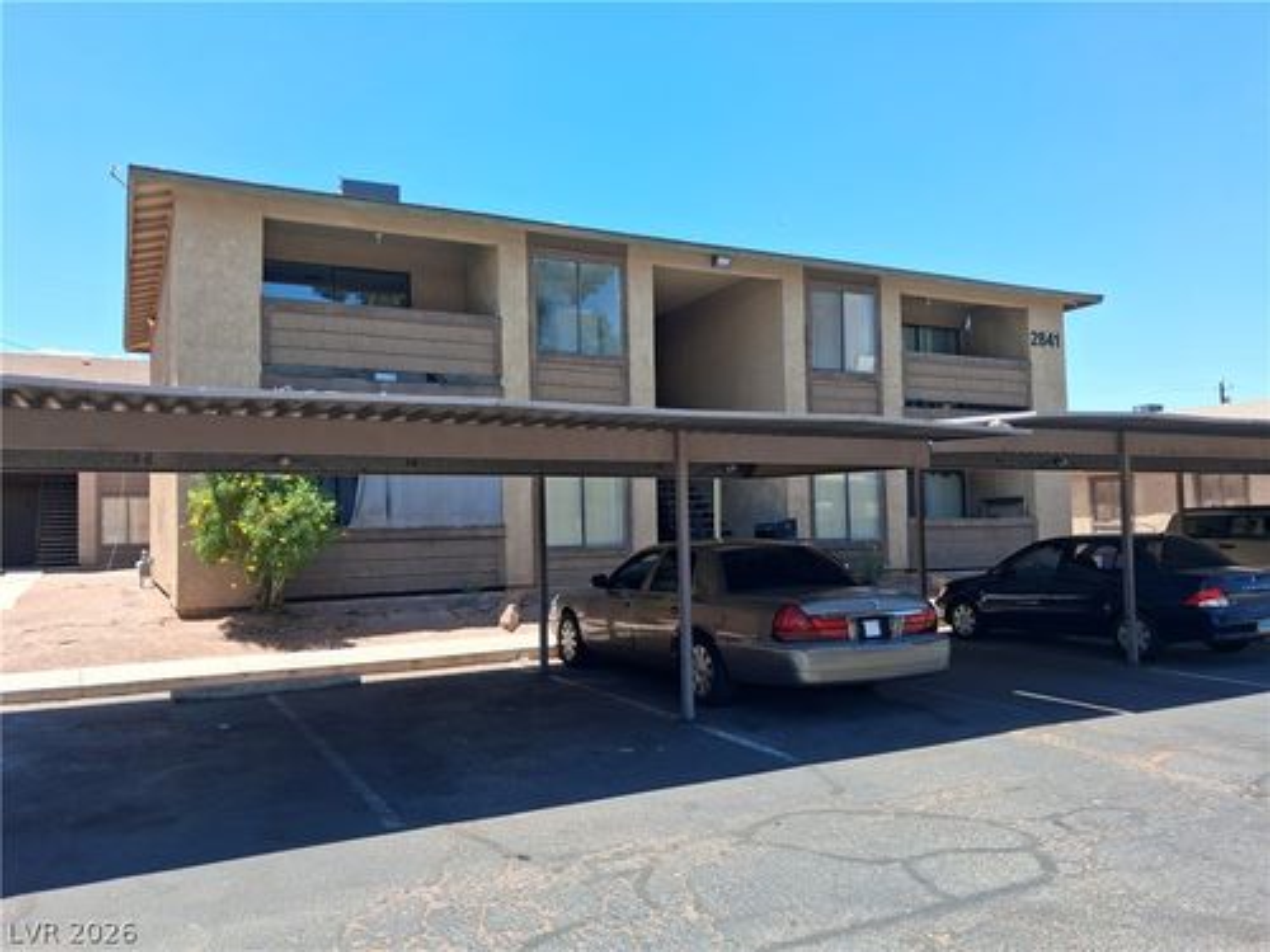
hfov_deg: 65.3
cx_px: 635
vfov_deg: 51.4
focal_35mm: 27
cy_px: 476
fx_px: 991
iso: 25
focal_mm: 4
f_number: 1.8
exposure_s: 1/385
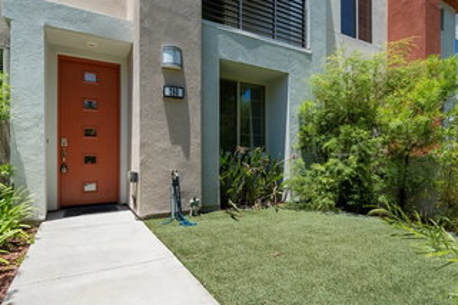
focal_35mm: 18
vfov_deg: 67.3
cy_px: 143
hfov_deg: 89.5
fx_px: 229
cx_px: 198
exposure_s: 1/400
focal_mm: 12
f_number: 4
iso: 100
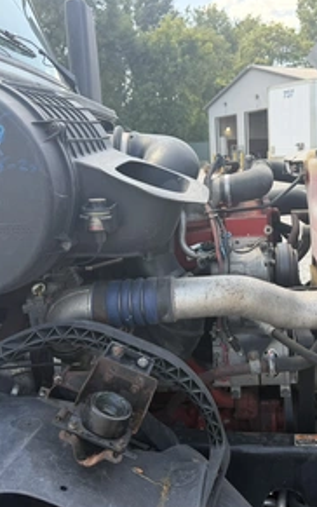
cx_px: 226
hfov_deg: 35.7
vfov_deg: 55.3
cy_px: 251
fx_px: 484
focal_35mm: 35
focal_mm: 6.76
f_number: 1.78
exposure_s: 1/450
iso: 80
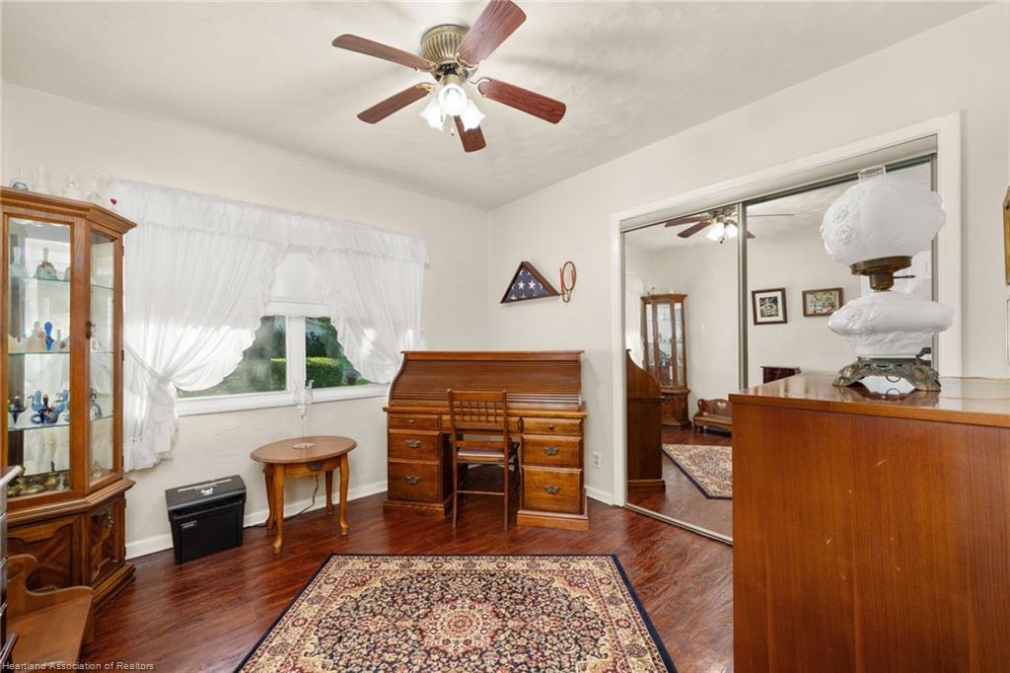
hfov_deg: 108.3
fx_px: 365
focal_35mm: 13
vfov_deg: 85.4
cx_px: 505
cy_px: 336
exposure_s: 1/13
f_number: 11
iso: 400
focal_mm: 13
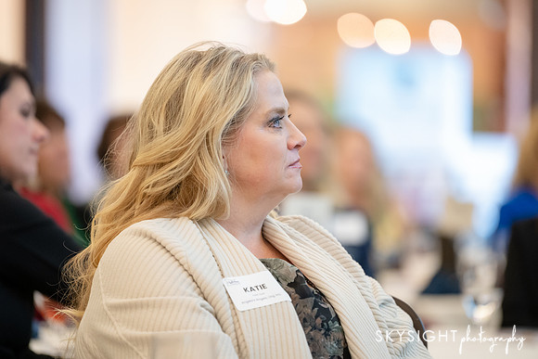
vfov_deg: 6.7
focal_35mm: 204
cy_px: 180
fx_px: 3045
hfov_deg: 10.1
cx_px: 269
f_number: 2.8
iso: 3200
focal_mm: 200
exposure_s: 1/250
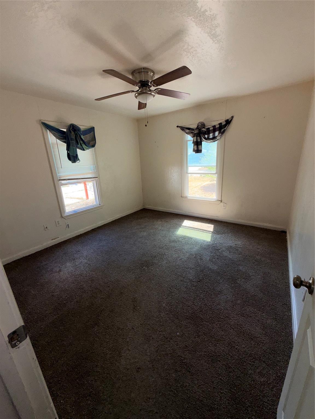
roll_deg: +2.2
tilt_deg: -16.6
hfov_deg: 85.7
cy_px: 210
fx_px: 170
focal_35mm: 14
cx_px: 158
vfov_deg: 102.1
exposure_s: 1/121
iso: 32
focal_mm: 2.22
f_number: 2.2
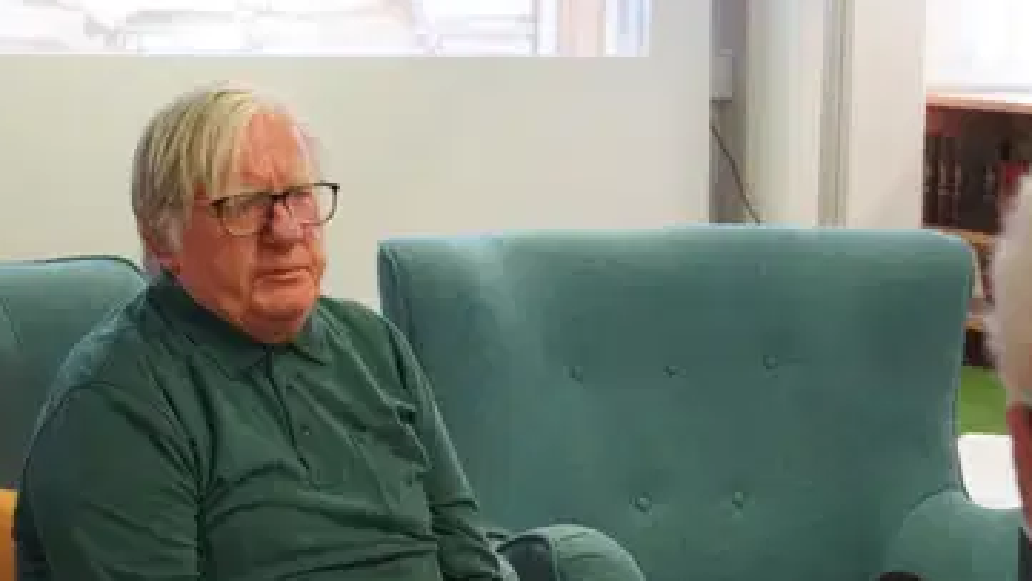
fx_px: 2736
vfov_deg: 12.1
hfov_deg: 21.4
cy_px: 339
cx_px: 463
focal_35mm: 100
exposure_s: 1/80
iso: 6400
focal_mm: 46
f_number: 5.6
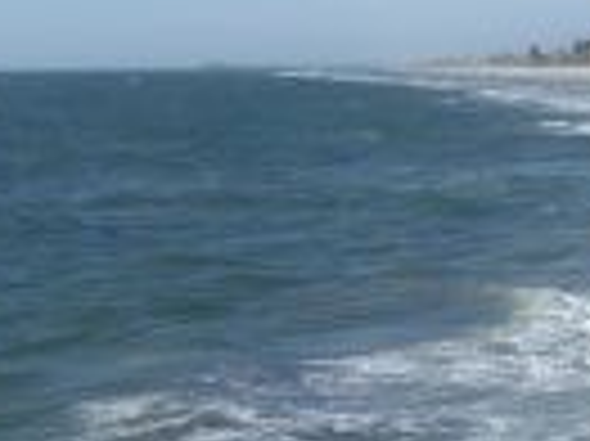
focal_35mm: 116
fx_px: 1975
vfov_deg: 12.7
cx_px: 766
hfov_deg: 16.1
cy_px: 153
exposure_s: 1/250
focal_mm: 7.9
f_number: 8
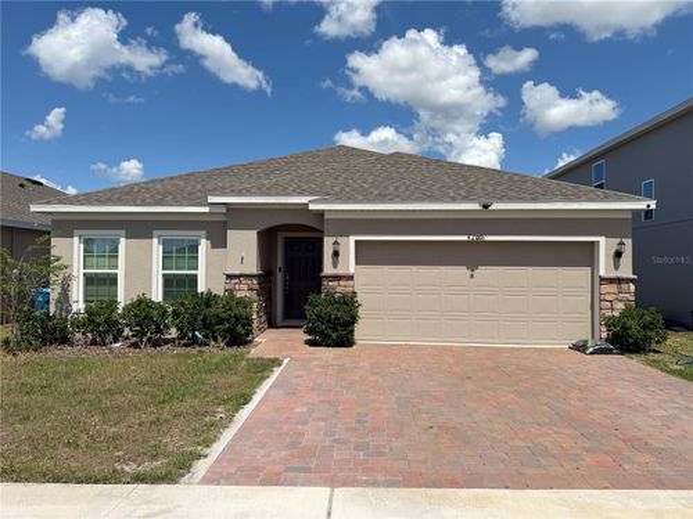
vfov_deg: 56.8
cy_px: 260
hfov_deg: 71.6
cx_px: 346
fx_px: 480
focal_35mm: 24
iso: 80
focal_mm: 6.76
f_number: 1.78
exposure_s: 1/5319
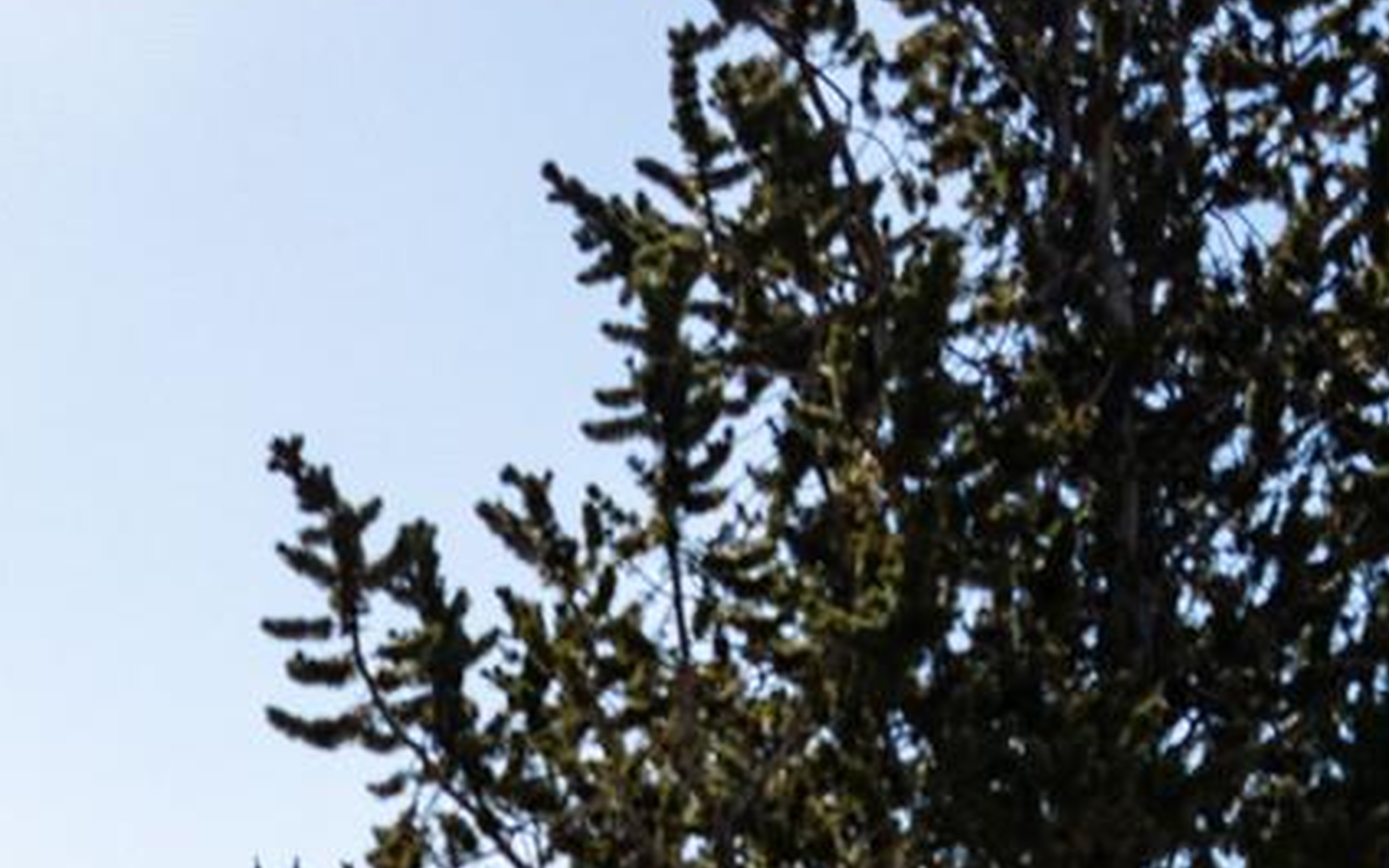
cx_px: 39
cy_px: 1923
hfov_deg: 21.0
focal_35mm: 96
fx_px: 3634
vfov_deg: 11.7
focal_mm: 12
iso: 400
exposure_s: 1/6400
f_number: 2.8
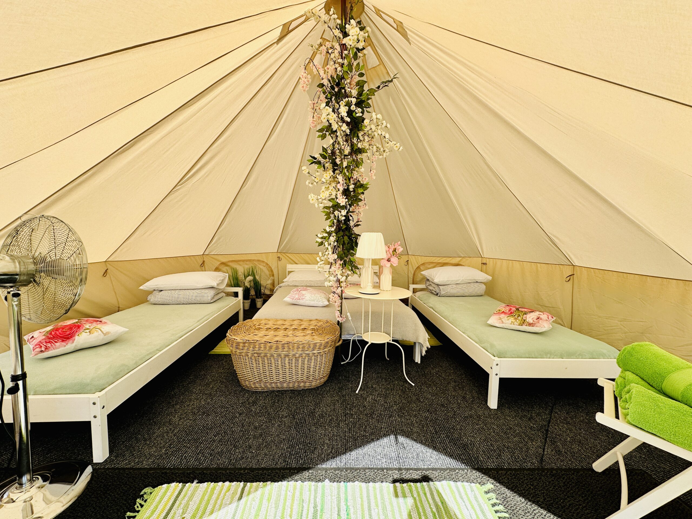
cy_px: 260
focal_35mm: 14
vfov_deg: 85.7
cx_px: 346
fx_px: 280
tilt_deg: -4.1
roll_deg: -1.3
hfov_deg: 102.1
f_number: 2.2
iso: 40
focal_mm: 2.22
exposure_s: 1/888
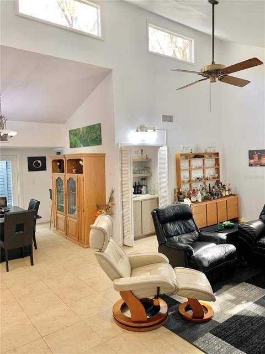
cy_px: 177
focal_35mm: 26
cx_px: 132
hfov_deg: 53.1
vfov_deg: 67.3
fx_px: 265
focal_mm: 4.25
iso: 100
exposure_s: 1/60
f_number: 1.8
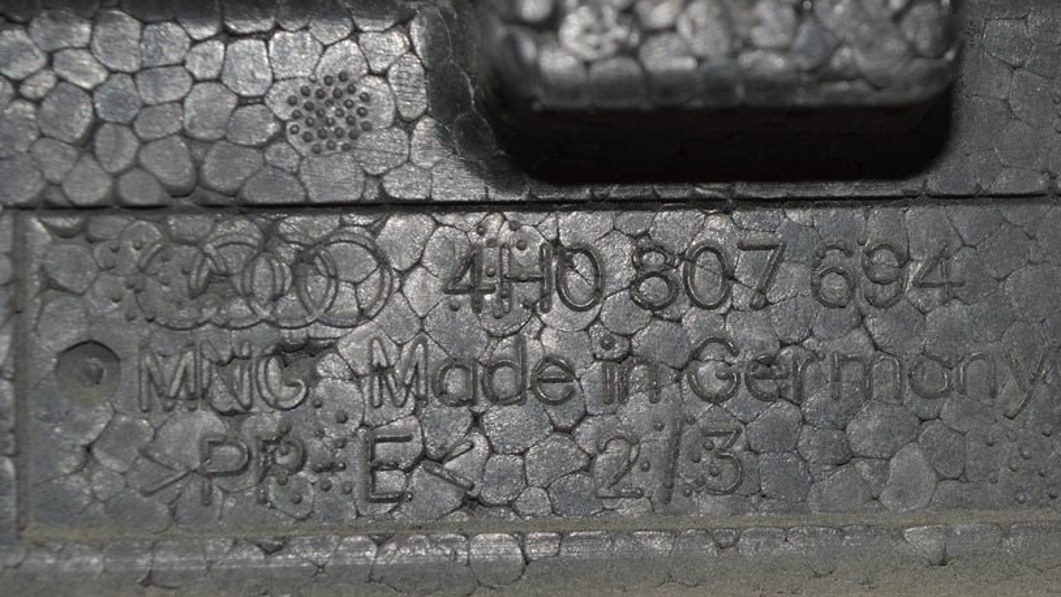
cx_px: 571
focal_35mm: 109
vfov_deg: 11.2
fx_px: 3057
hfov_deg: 19.7
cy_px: 333
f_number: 8
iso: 100
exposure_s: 1/60
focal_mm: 55
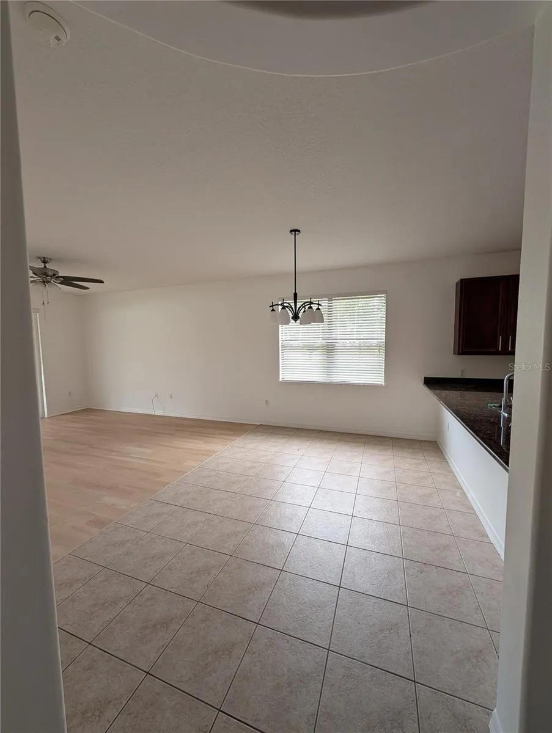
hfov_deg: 94.6
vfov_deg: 110.5
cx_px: 276
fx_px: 255
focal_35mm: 12
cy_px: 366
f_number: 1.7
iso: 82
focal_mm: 2.02
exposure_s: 1/183
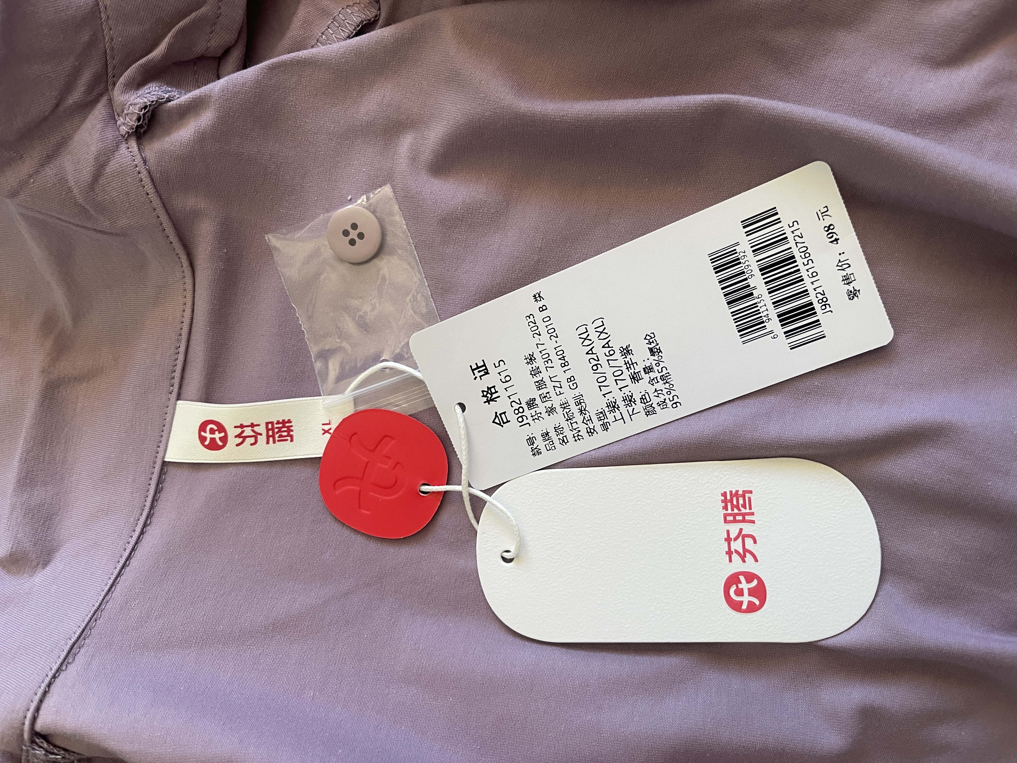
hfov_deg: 69.4
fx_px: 734
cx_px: 508
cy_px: 382
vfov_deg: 54.9
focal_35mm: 25
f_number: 1.6
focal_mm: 5.1
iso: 125
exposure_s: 1/97
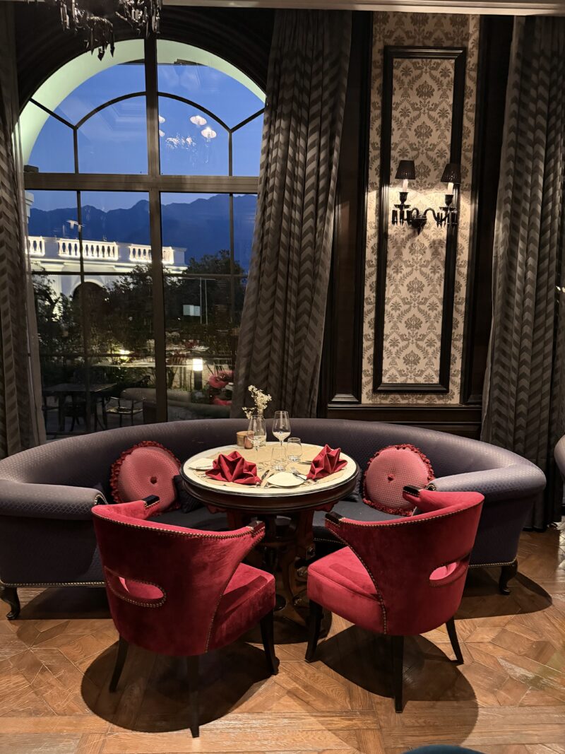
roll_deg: -0.9
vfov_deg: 71.6
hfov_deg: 56.8
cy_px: 377
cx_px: 282
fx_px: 522
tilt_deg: -6.8
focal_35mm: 24
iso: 1000
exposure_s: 1/33
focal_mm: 6.76
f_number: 1.78
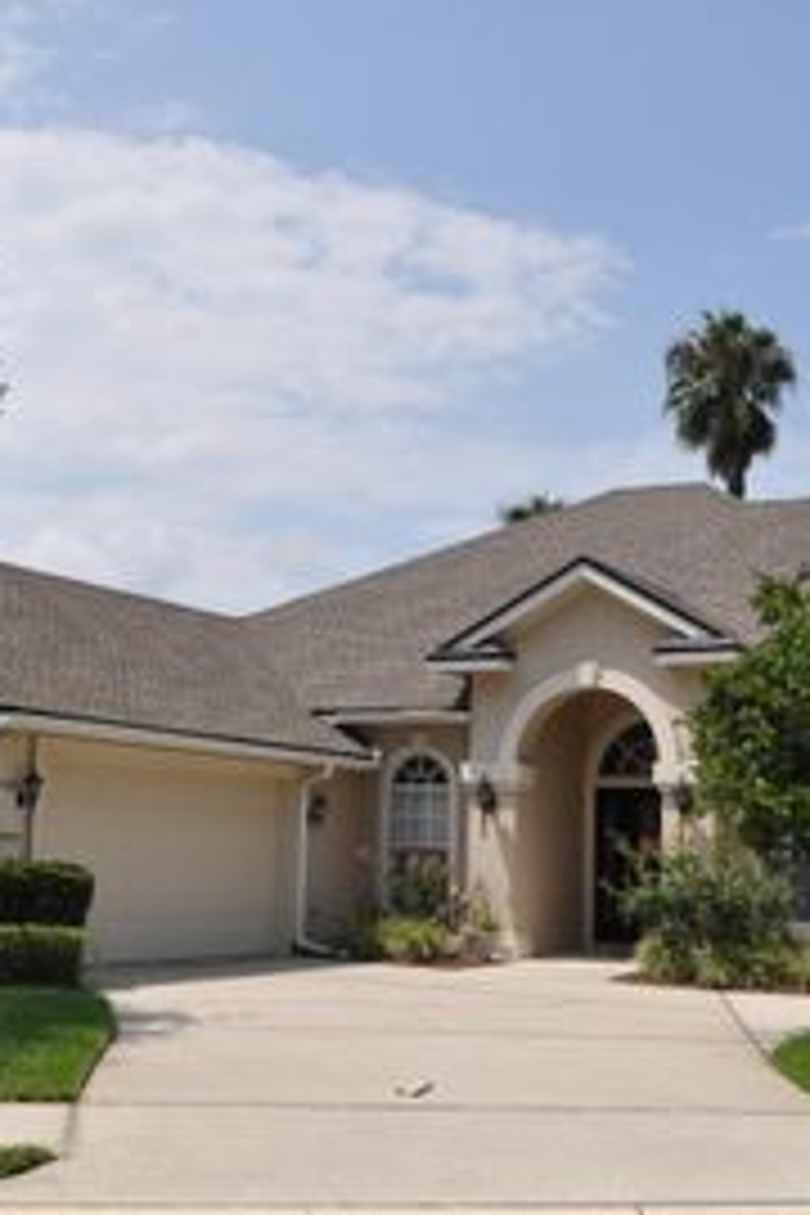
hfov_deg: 26.9
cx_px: 320
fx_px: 1687
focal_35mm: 50
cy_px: 626
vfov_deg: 39.6
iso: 500
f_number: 13
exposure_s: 1/640
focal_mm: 18
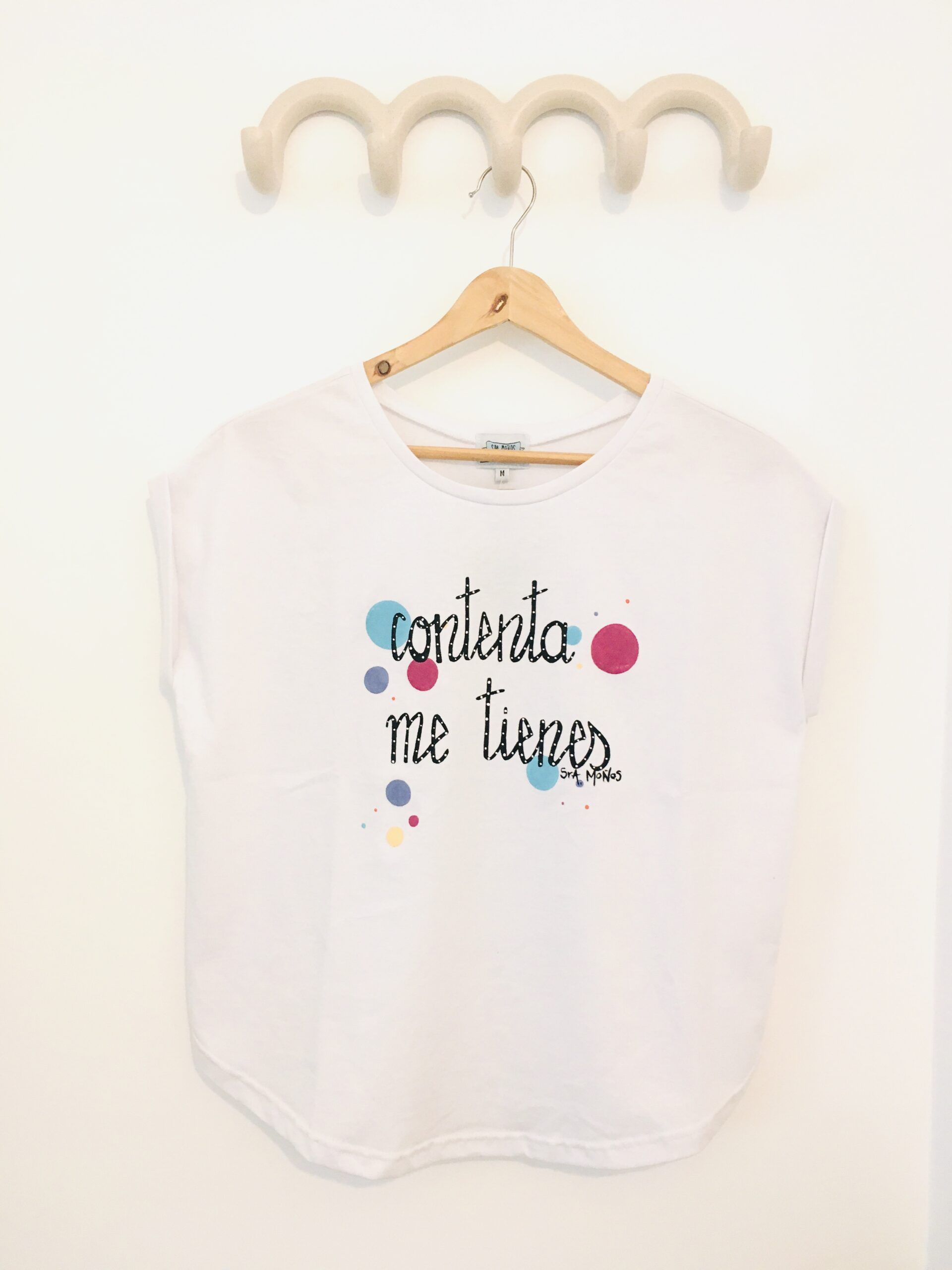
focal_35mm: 29
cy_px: 635
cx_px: 476
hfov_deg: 48.2
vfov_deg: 61.7
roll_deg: -1.2
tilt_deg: -1.7
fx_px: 1063
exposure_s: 1/33
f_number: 2.2
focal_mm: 4.15
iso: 100
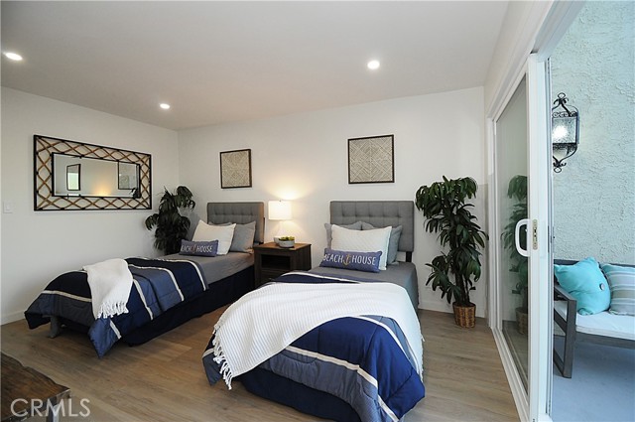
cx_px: 318
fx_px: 264
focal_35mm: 15
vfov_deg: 77.2
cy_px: 211
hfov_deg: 100.5
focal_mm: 10
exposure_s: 1/40
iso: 800
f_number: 8
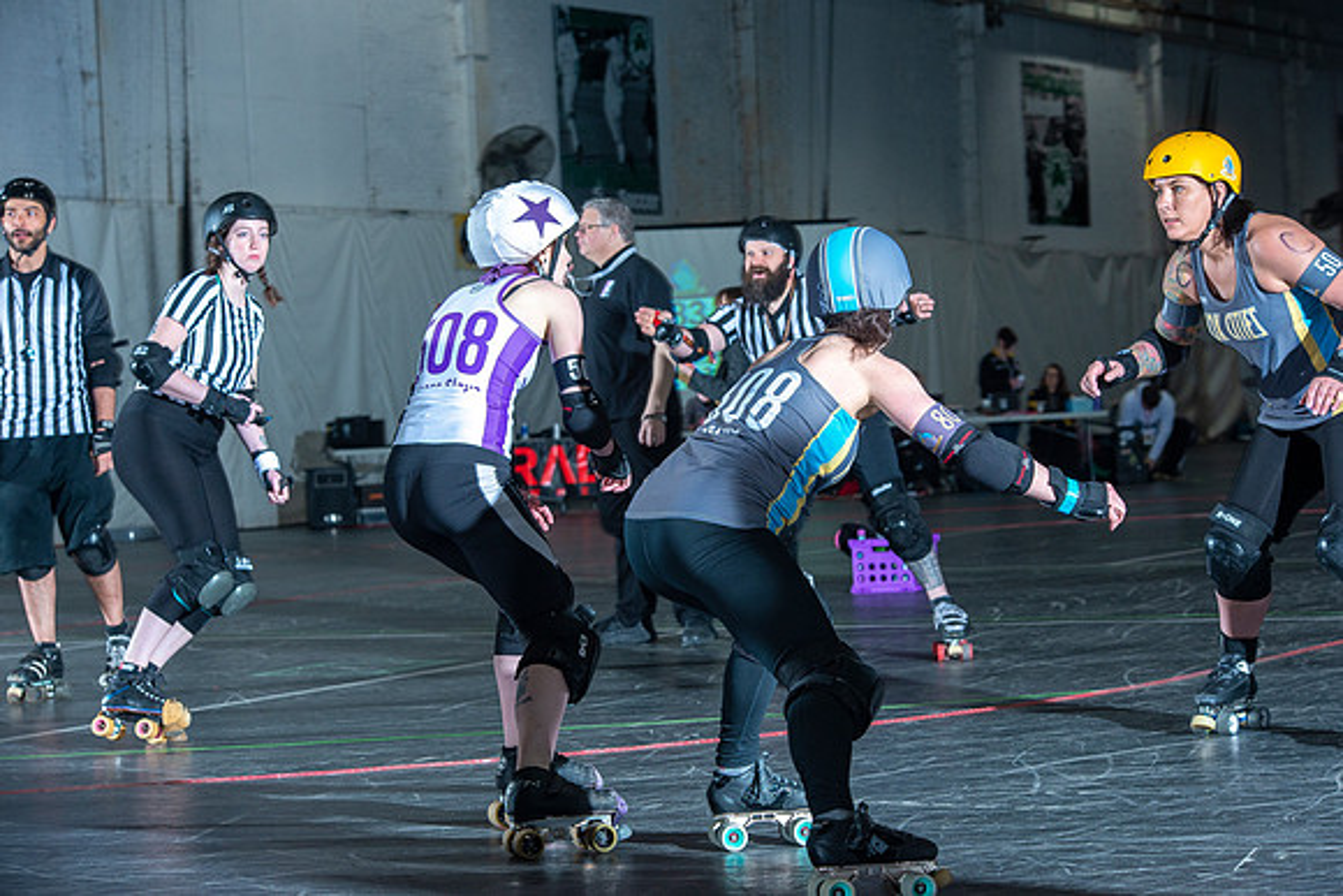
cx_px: 672
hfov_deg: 19.5
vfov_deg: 13.0
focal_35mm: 105
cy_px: 448
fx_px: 3918
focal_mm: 105
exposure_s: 1/160
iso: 800
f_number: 8
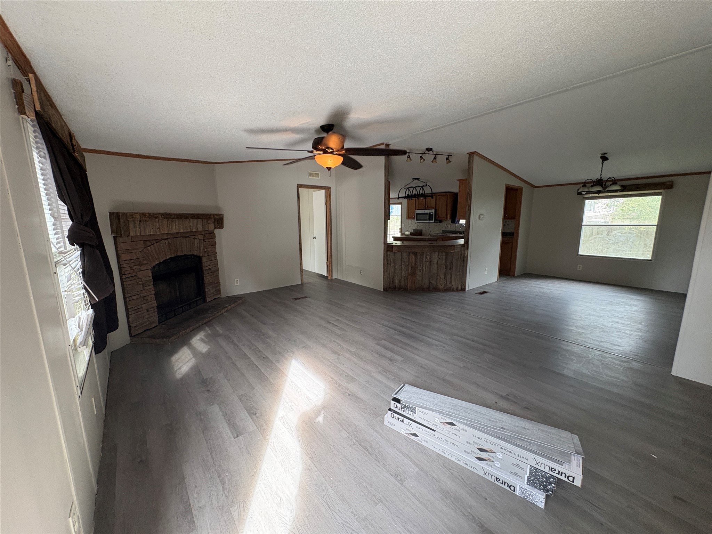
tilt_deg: -8.9
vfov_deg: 85.7
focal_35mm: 14
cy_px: 267
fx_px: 288
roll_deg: +0.6
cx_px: 356
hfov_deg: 102.1
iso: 320
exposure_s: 1/120
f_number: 2.2
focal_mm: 2.22
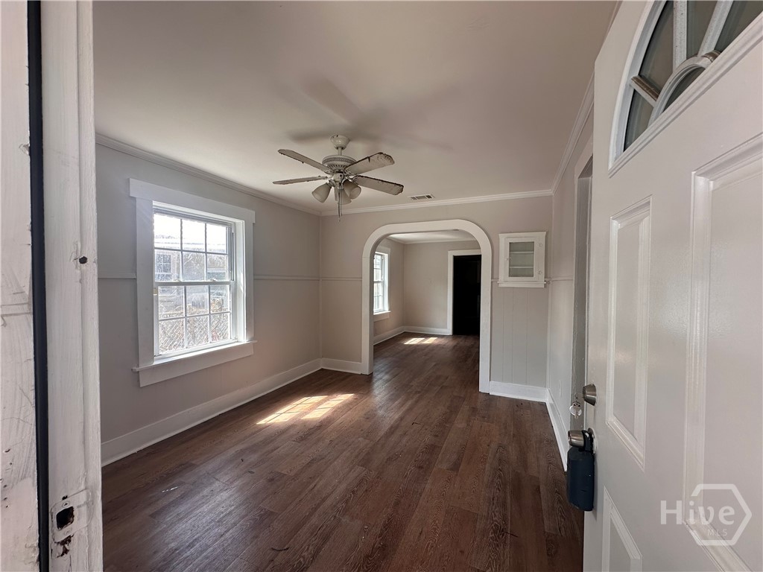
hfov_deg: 102.1
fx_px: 309
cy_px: 286
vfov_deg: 85.7
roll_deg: -1.0
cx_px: 382
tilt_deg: -1.1
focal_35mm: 14
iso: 40
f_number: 2.2
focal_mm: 2.22
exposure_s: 1/114
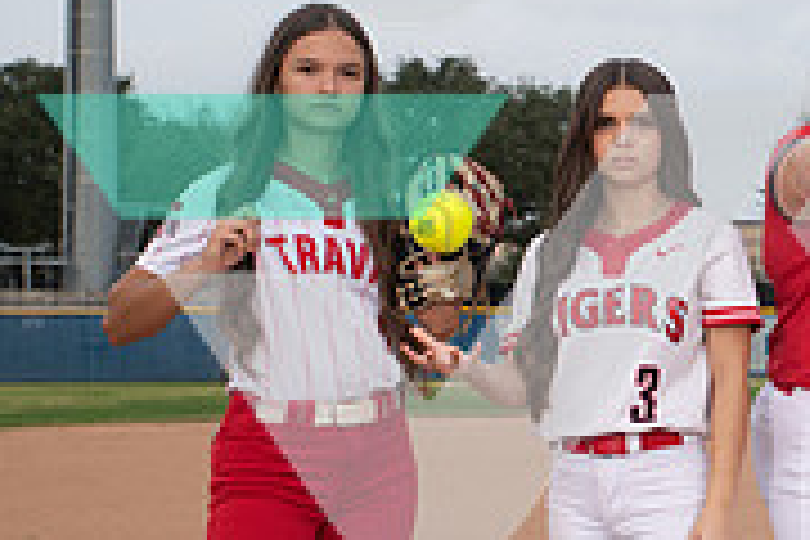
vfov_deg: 12.1
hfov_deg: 16.6
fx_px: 2542
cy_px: 335
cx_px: 1184
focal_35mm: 113
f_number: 6.3
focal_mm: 35
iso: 200
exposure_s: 1/400
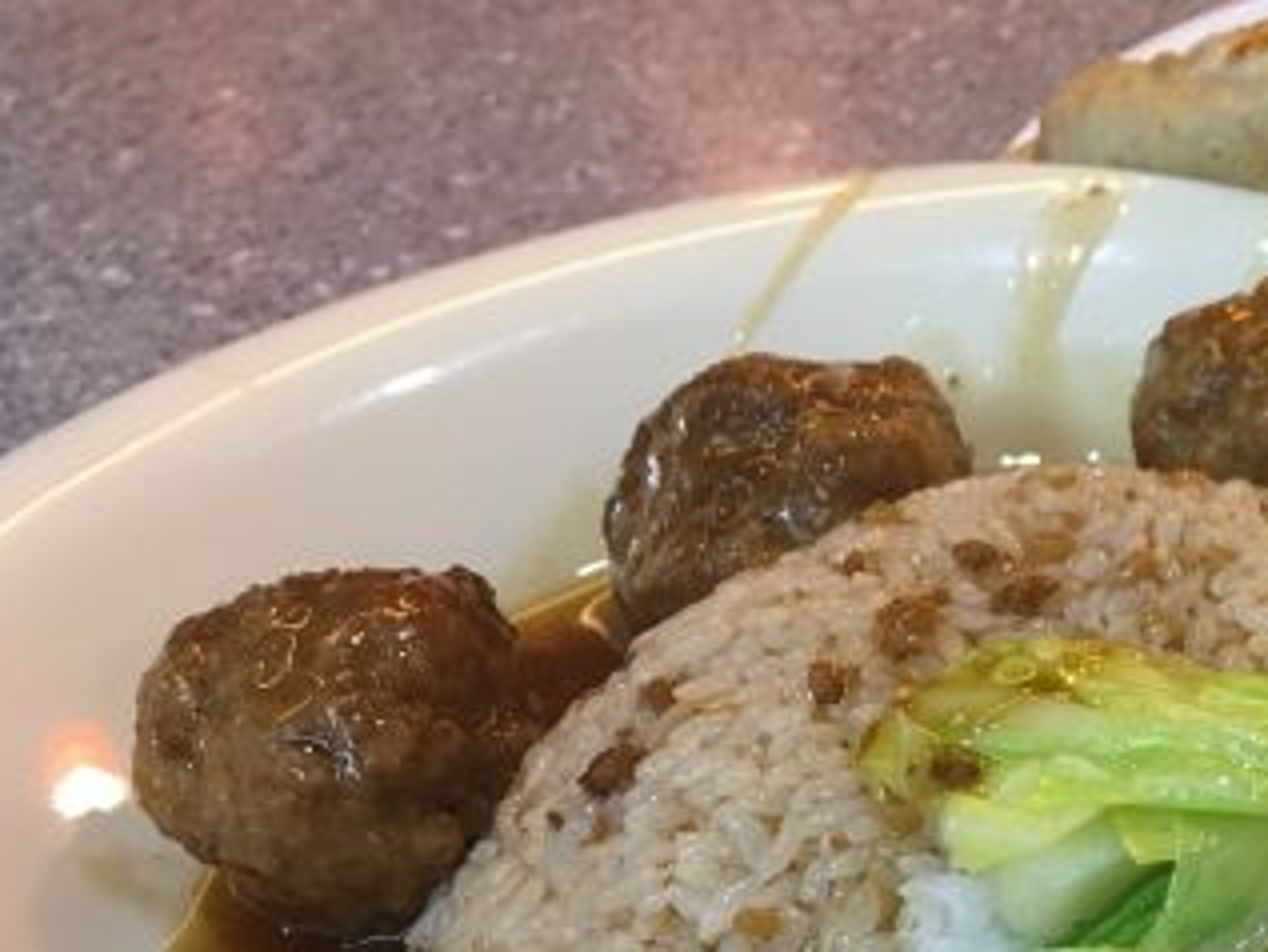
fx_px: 2345
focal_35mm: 64
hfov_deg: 27.9
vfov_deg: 22.0
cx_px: 1352
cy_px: 986
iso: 64
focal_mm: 4.15
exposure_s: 1/17
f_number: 2.2
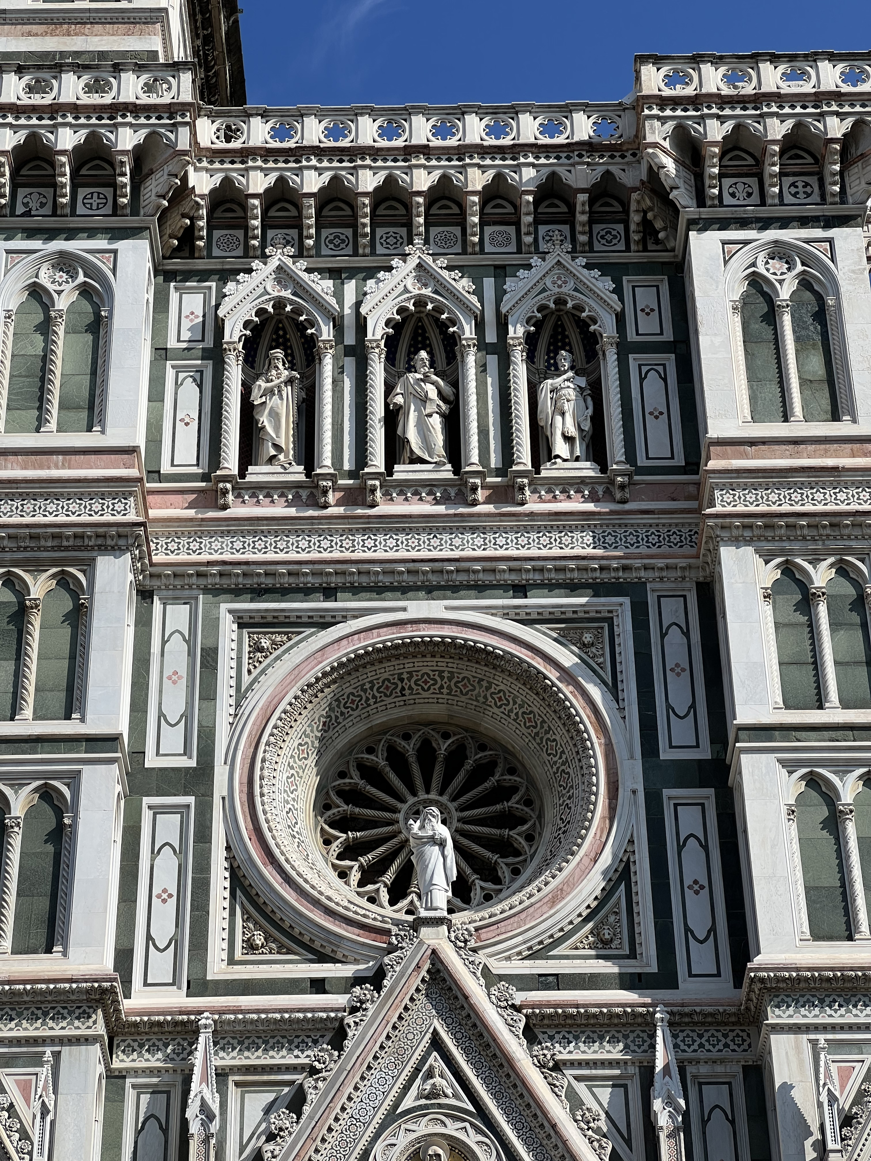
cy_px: 580
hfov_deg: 19.1
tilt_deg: +35.1
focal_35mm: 77
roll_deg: +0.6
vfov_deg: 25.3
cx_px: 436
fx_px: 2583
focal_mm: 9
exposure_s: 1/943
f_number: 2.8
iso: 32
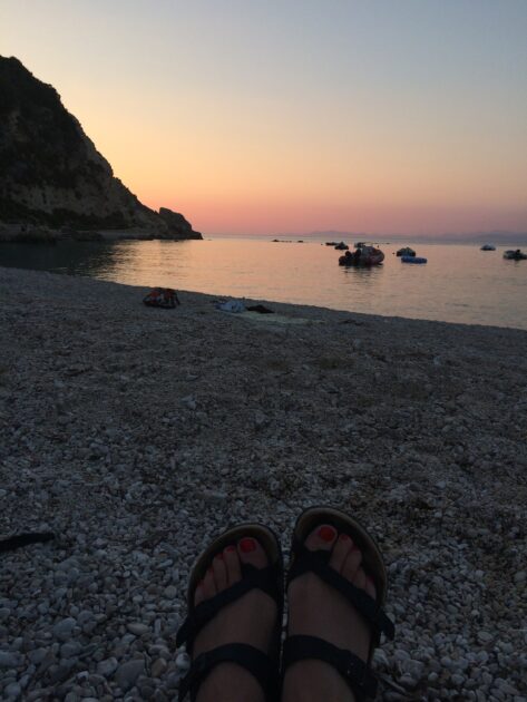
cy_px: 351
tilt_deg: -12.4
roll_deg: -0.8
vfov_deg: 61.6
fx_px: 588
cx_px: 264
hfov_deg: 48.3
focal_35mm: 29
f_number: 2.2
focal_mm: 4.15
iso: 32
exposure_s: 1/394
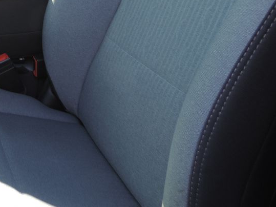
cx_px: -6
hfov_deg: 31.1
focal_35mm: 57
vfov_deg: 24.5
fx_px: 454
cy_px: 2
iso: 80
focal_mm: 4.3
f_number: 3
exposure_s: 1/40
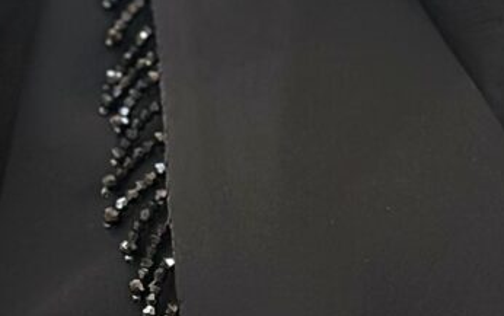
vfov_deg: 5.4
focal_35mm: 235
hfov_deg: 8.9
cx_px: 489
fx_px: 3231
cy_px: 765
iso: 250
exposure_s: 1/33
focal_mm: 6.86
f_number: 1.78
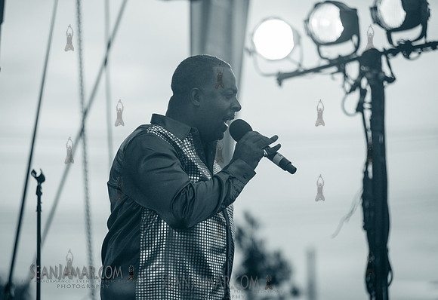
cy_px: 163
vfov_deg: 9.4
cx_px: 193
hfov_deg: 13.6
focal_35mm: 149
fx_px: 1834
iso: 1250
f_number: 3.5
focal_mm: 135
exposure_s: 1/3200
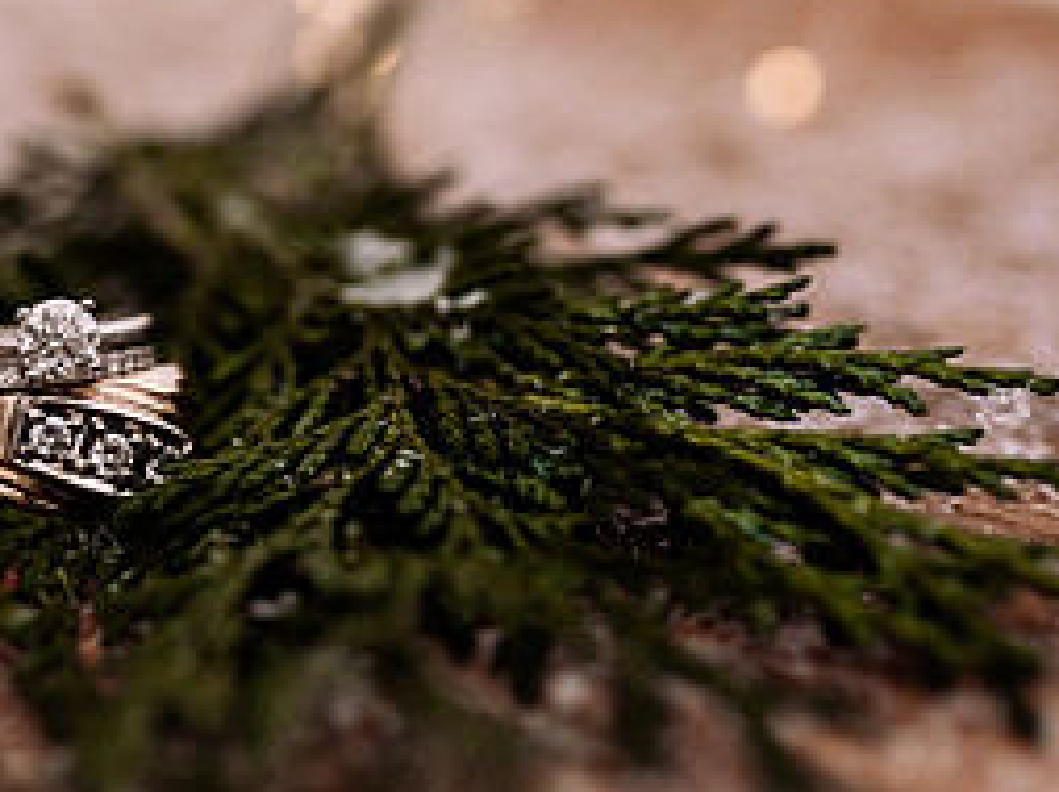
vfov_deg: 19.1
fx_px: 2353
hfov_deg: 23.8
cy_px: 286
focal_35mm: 77
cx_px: -96
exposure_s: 1/640
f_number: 2.2
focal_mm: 35
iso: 160
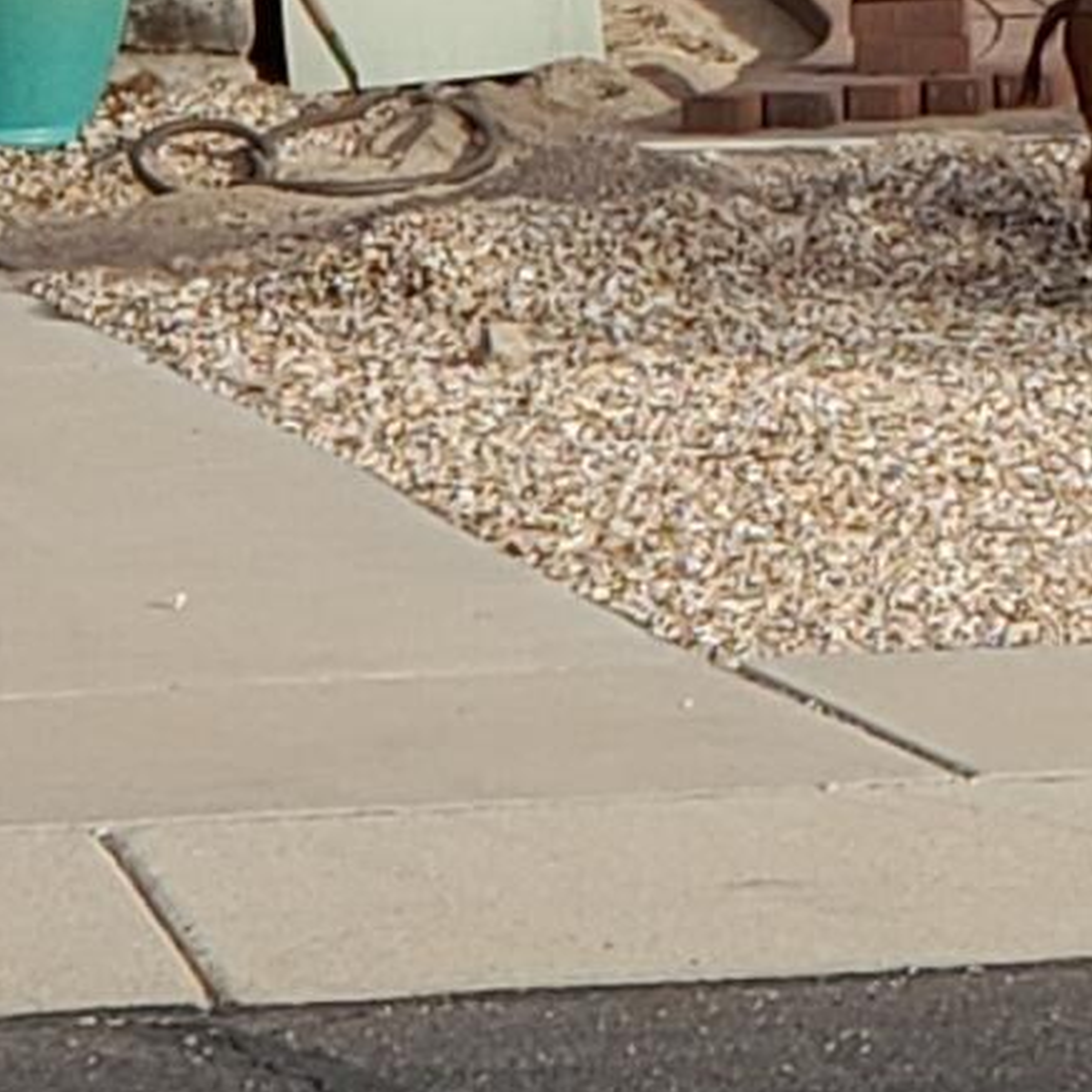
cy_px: -1365
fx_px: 11278
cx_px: 2287
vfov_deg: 5.4
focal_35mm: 316
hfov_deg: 5.4
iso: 50
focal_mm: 6
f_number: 2.4
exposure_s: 1/509
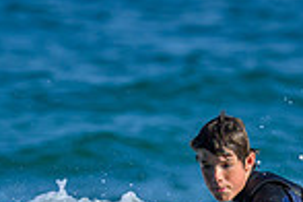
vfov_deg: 0.4
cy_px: 362
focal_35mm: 3473
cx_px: 25
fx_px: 29229
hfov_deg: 0.6
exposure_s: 1/2000
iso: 360
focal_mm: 800
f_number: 6.3
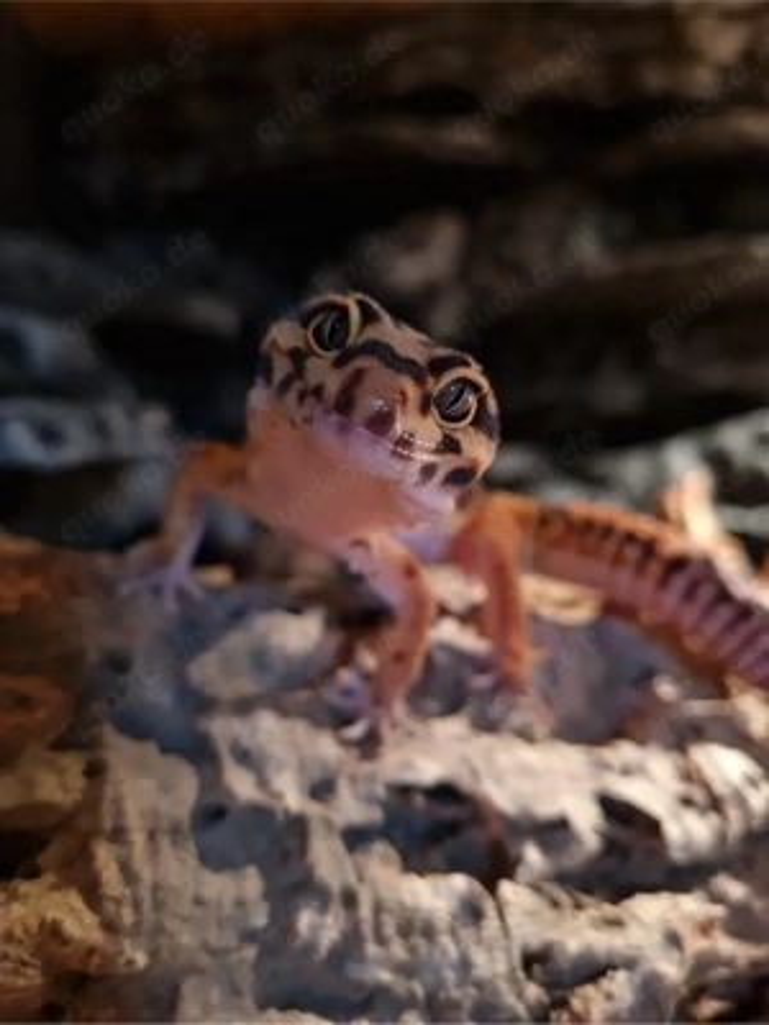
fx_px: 770
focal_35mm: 26
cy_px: 512
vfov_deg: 67.3
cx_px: 384
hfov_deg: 53.1
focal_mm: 5.4
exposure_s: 1/25
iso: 640
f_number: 1.8
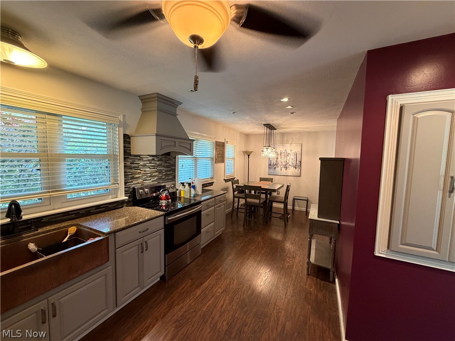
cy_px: 170
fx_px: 184
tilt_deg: -3.8
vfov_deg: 85.7
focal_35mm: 14
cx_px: 228
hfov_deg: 102.1
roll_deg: -0.5
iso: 400
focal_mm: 2.22
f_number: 2.2
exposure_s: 1/60
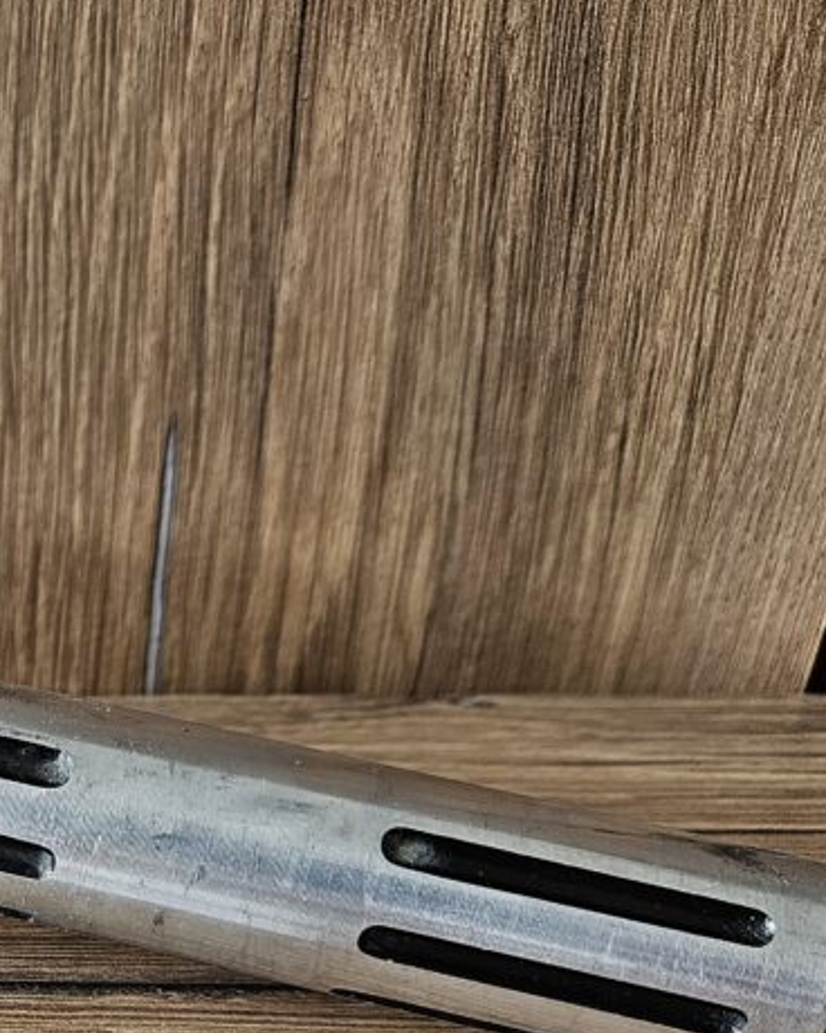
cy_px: 829
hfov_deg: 26.7
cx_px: -177
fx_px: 1528
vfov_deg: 36.1
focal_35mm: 50
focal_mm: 5.4
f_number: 1.8
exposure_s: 1/142
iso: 320
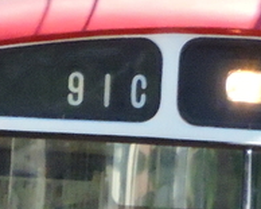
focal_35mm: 1027
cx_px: -79
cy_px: 258
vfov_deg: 1.5
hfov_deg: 1.9
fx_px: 7929
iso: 1600
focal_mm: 30.5
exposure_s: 1/1600
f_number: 5.2
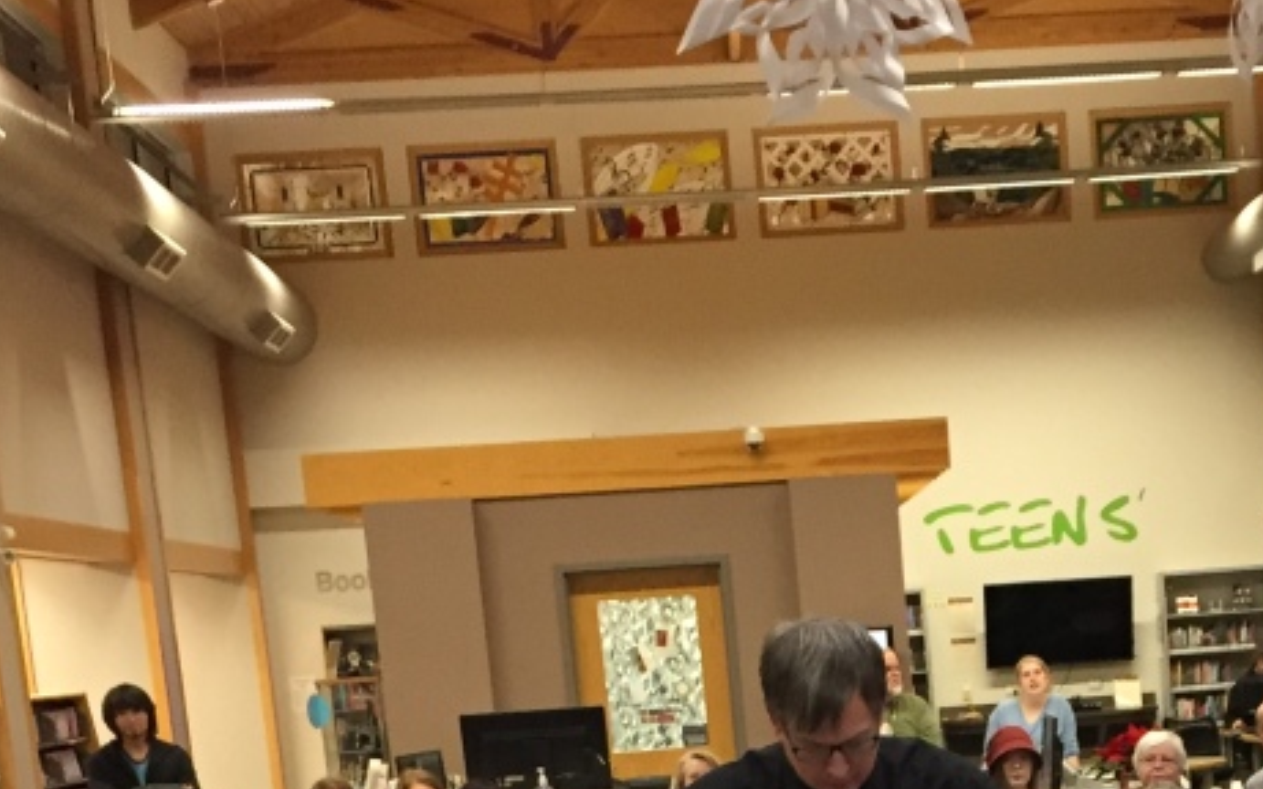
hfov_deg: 25.4
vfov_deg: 15.1
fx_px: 2753
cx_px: 1014
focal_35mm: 80
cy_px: 1184
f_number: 2.2
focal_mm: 4.15
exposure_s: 1/30
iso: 160
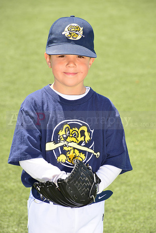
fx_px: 1202
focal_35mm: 185
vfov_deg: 11.1
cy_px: 116
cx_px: 78
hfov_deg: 7.4
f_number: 11
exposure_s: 1/250
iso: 250
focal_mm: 185
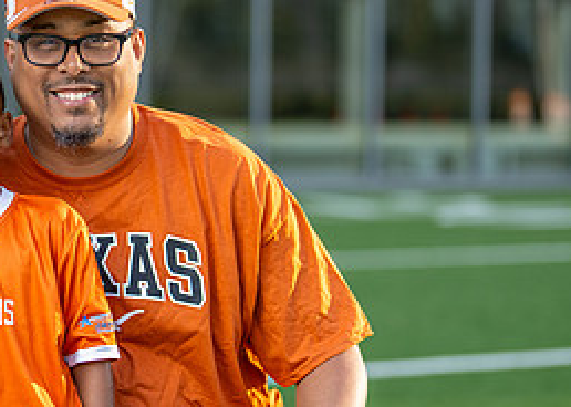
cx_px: 107
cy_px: 255
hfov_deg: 15.3
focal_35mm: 130
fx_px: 2107
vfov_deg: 11.0
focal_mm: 50
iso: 100
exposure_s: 1/1600
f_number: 1.2
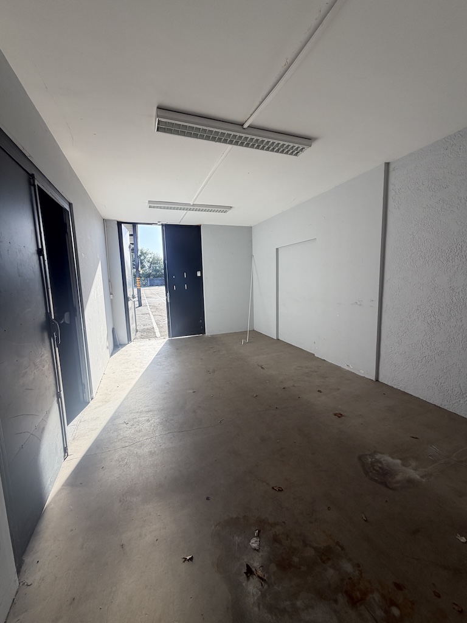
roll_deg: +0.7
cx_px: 234
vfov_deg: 102.1
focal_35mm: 14
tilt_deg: -8.1
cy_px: 312
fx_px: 252
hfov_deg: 85.7
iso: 64
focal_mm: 2.22
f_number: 2.2
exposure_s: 1/214
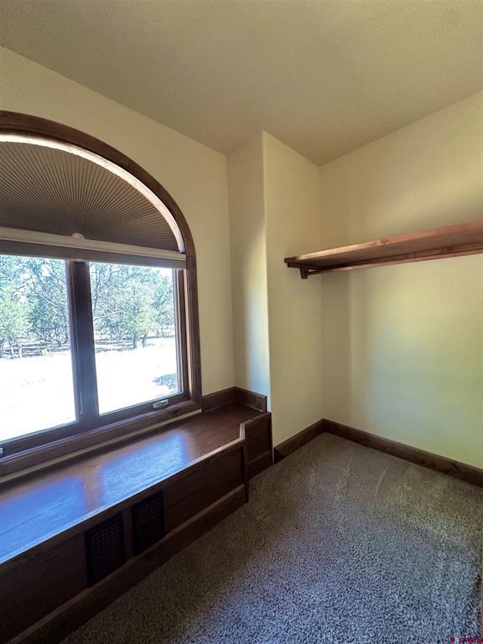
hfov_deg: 85.7
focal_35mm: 14
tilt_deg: -2.4
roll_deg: +0.7
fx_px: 260
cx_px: 242
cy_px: 322
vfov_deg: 102.1
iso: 320
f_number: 2.2
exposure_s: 1/99
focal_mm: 2.22
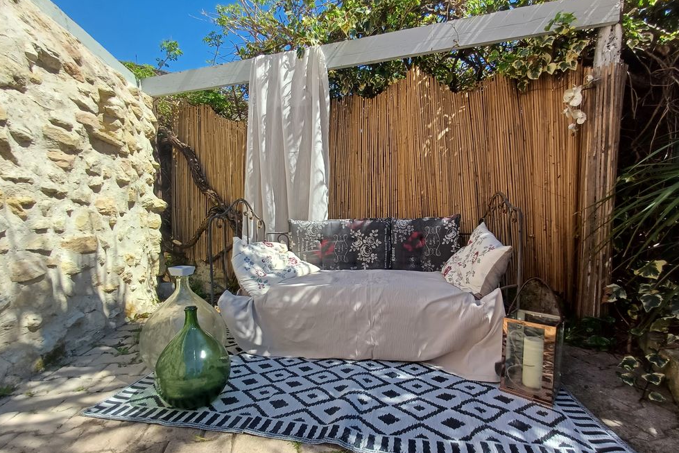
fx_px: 321
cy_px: 256
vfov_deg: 70.2
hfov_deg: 93.3
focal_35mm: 17
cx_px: 342
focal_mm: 1.64
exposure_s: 1/705
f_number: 2.2
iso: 40
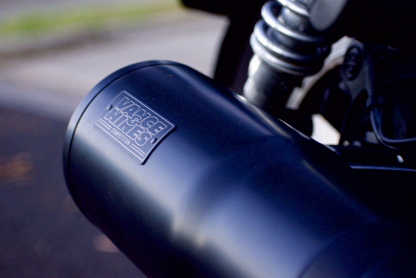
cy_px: 135
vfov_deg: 10.4
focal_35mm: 132
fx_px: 1525
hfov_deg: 15.5
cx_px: 209
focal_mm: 70
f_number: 4.5
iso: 250
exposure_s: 1/60
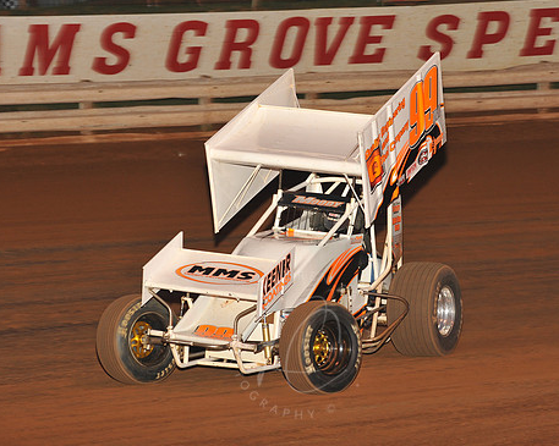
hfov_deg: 13.5
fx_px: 2364
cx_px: 301
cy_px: 232
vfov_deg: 10.8
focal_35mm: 143
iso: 1000
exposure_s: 1/320
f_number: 6.3
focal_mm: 120
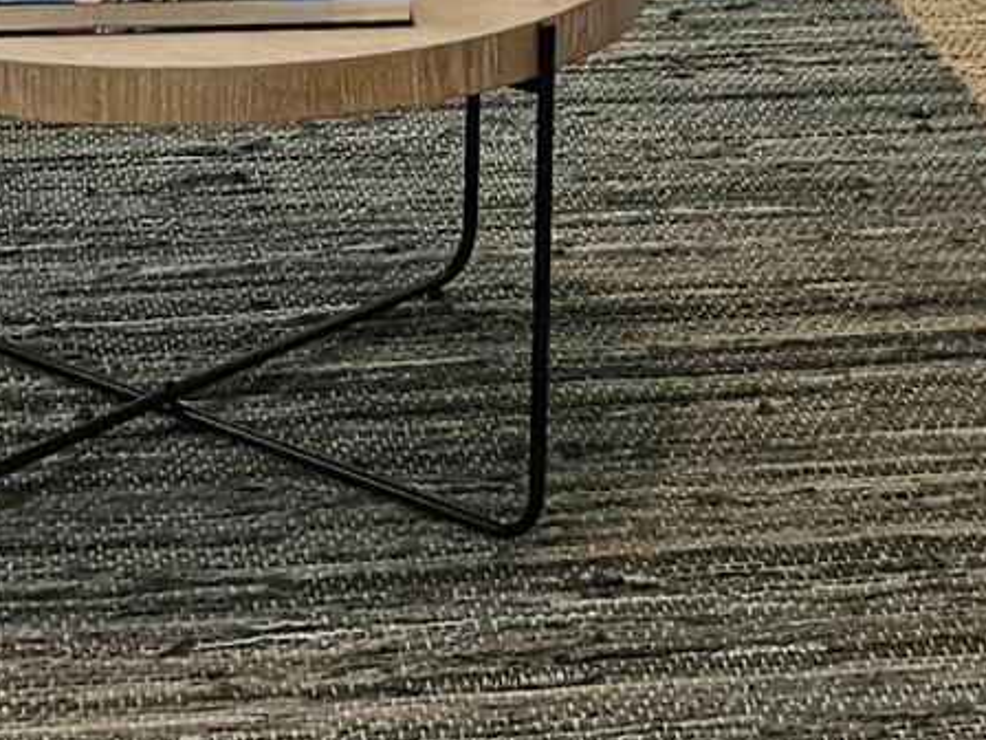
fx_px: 4387
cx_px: 577
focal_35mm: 154
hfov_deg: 12.8
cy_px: -432
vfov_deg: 9.3
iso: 250
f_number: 1.8
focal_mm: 5.4
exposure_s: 1/120
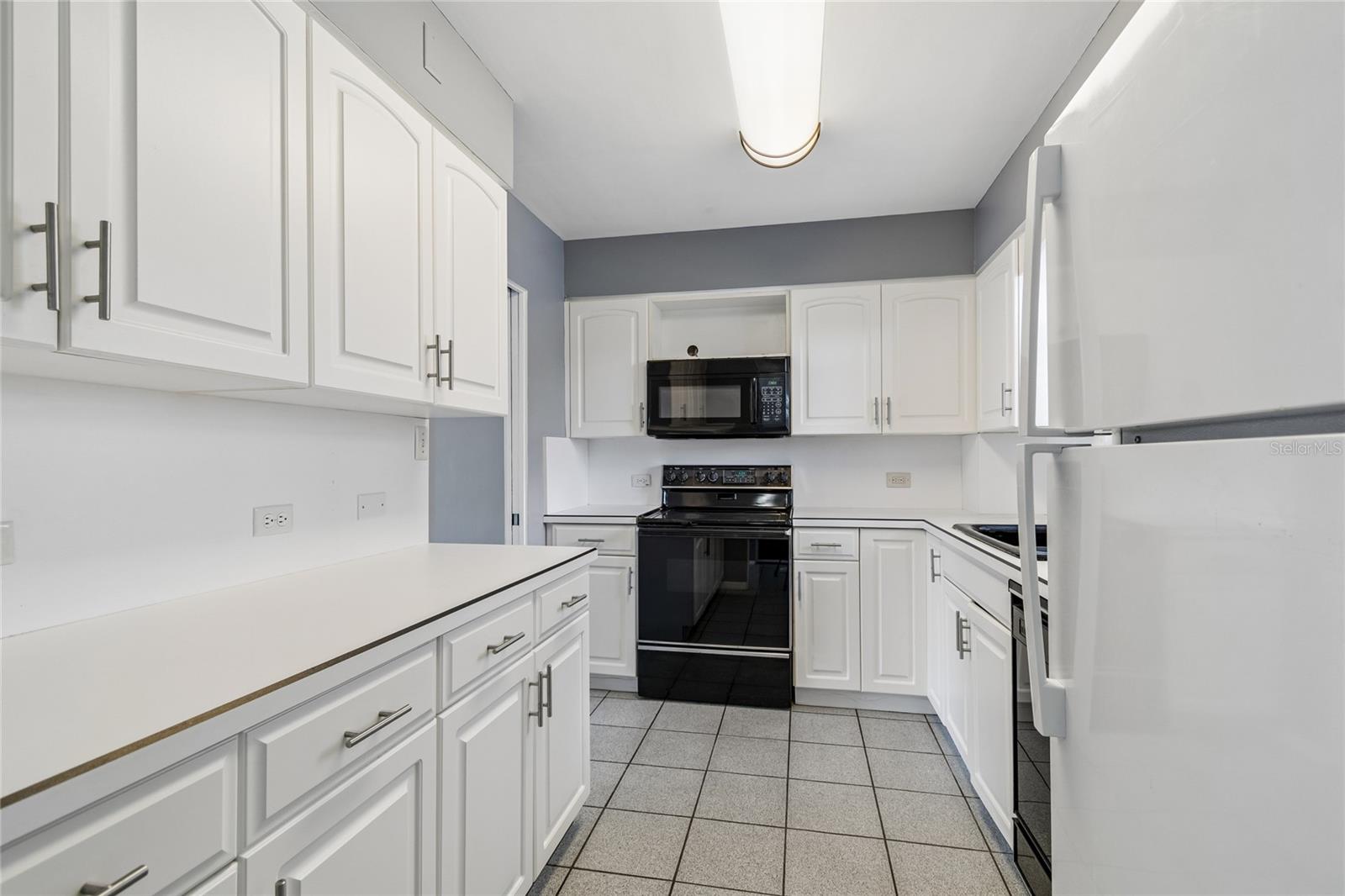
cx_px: 672
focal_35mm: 15
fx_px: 560
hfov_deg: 100.4
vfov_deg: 77.3
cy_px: 448
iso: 100
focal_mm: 10
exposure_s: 1/30
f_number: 4.5
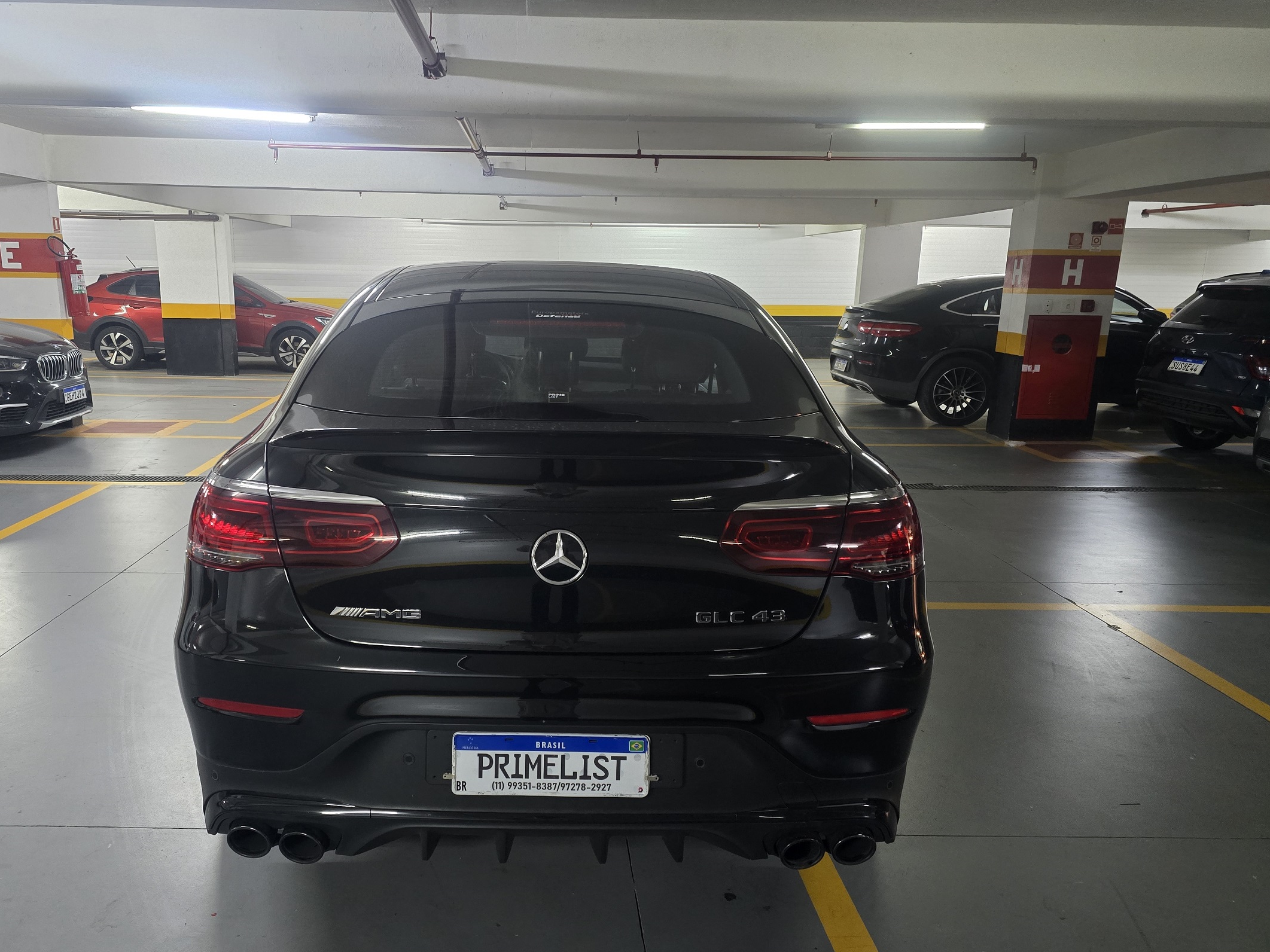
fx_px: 954
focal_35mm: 26
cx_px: 555
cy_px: 500
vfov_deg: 53.0
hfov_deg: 67.0
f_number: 1.7
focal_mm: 6.3
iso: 1250
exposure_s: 1/20
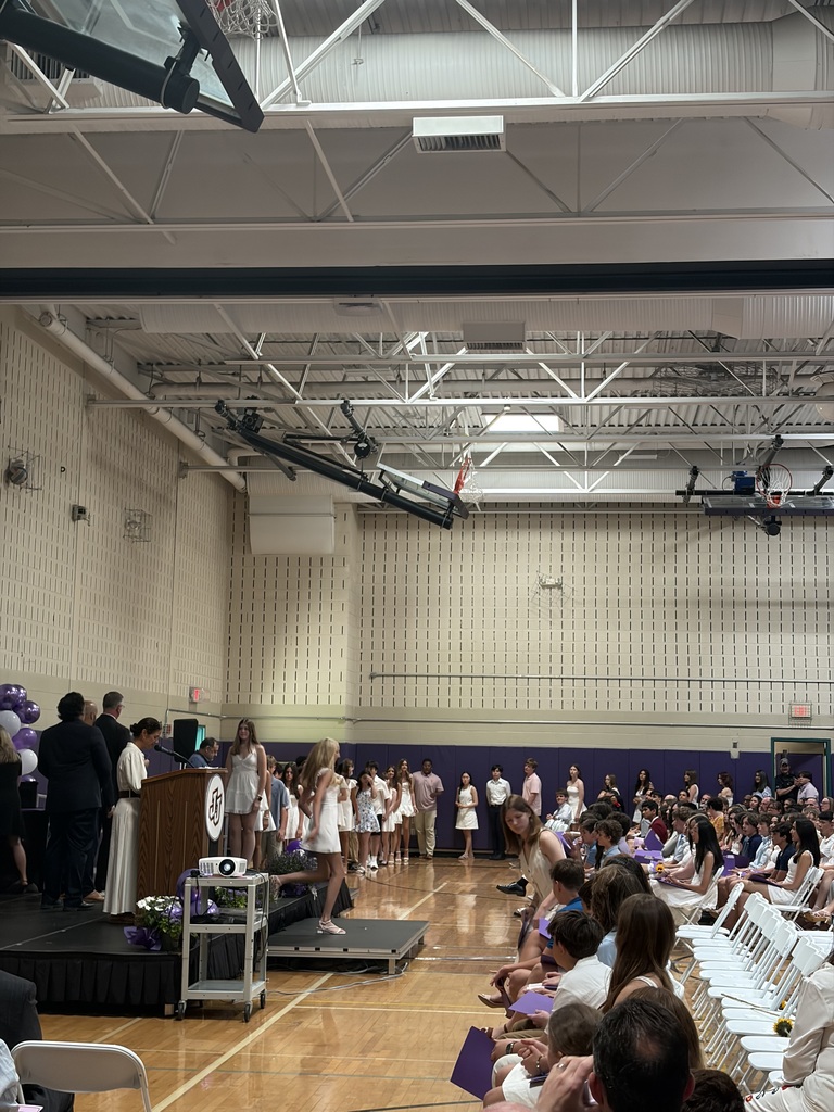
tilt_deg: +7.8
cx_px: 417
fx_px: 1670
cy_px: 556
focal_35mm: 52
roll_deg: -0.5
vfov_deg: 36.8
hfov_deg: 28.0
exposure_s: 1/60
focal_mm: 5.96
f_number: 1.6
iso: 125
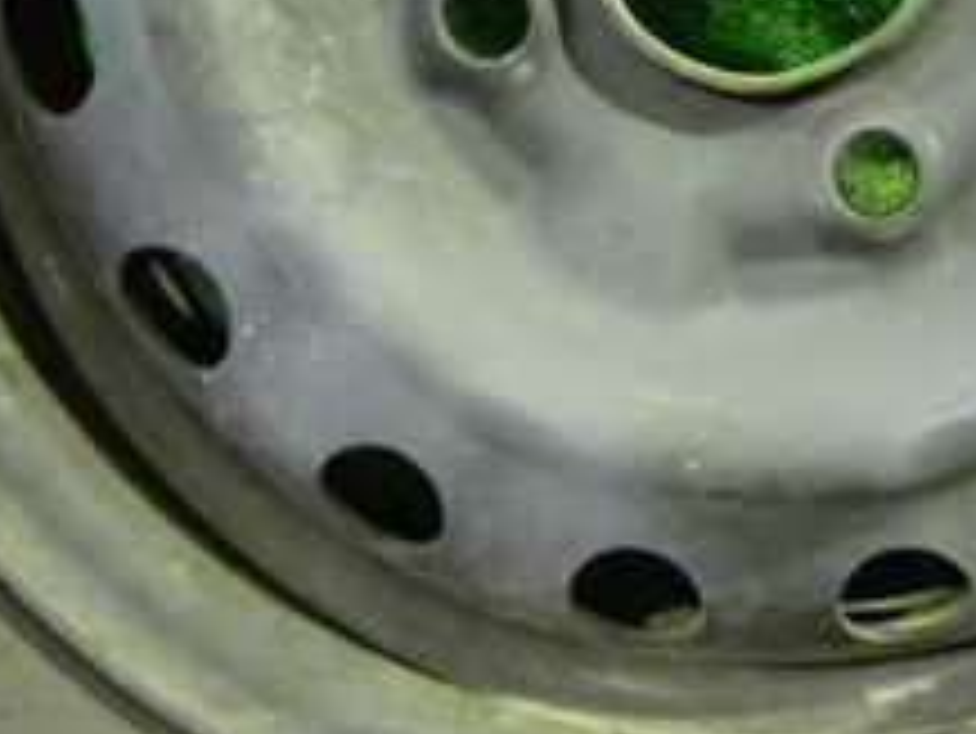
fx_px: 1947
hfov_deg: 27.5
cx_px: 796
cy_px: 545
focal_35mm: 69
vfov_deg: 21.2
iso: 800
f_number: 2
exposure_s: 1/25
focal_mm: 4.5
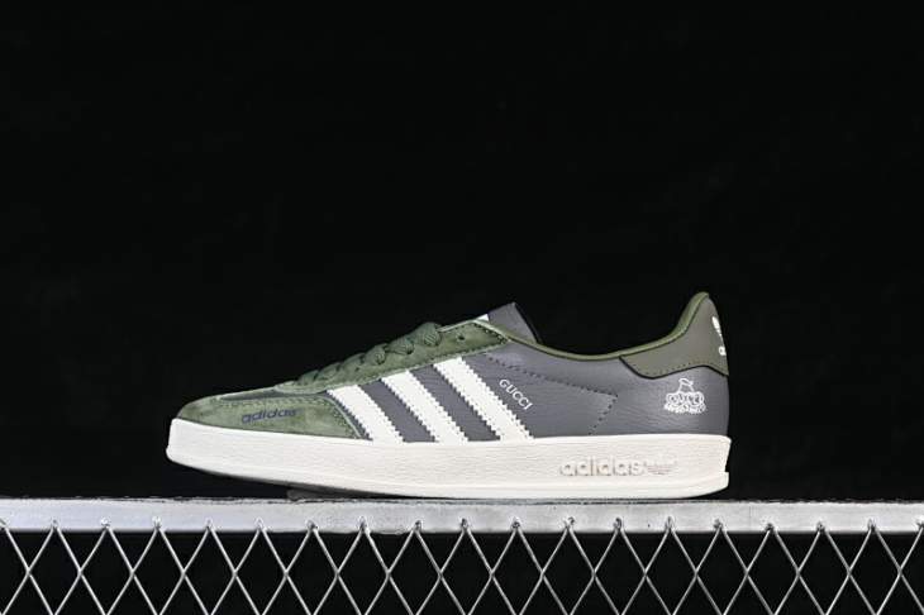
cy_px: 308
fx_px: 1924
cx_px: 462
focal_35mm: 75
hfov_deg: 27.0
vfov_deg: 18.2
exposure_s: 1/60
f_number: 7.1
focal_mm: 50
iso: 160
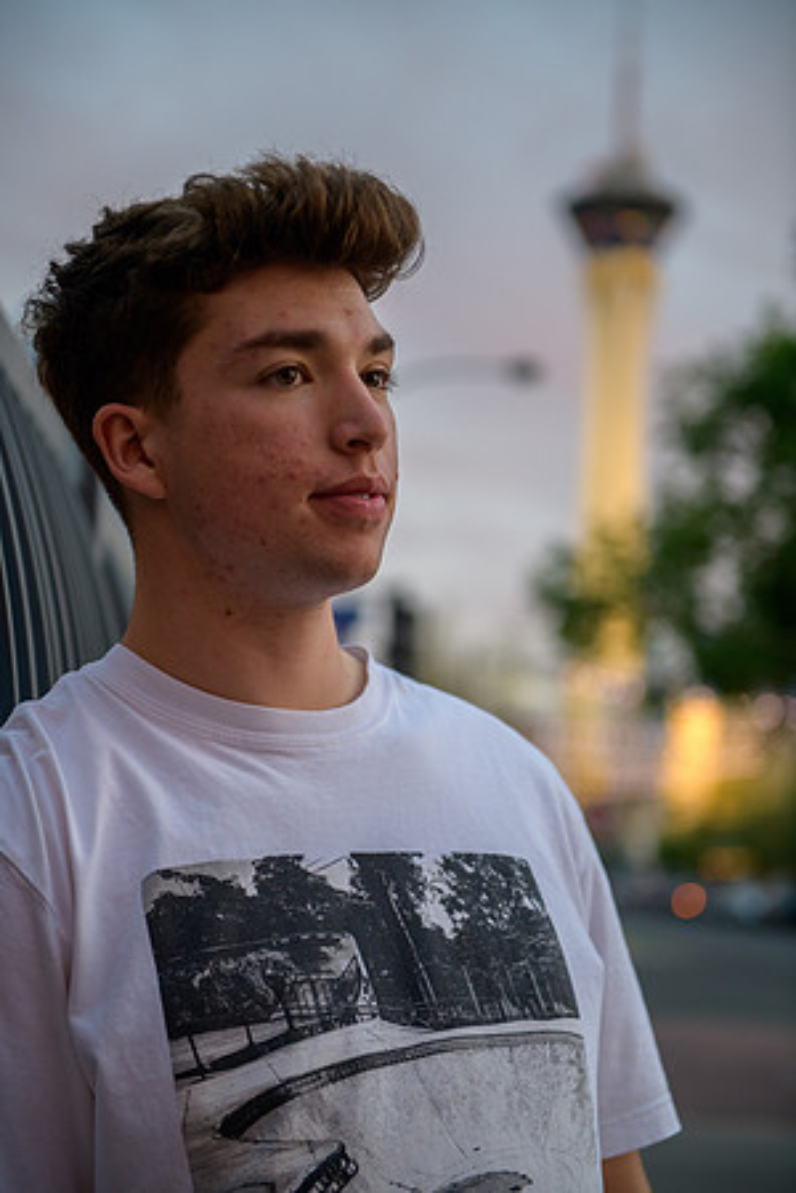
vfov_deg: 28.8
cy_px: 596
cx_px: 398
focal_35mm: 70
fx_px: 2321
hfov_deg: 19.5
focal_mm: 70
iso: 250
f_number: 2.8
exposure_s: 1/160
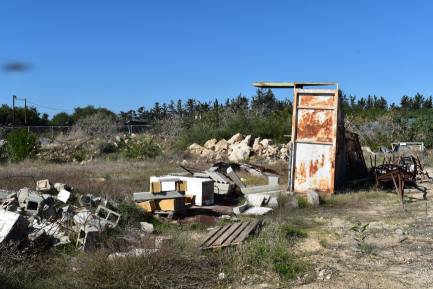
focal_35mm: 40
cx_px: 216
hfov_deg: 47.9
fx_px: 487
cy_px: 144
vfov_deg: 33.0
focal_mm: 27
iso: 220
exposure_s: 1/500
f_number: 11
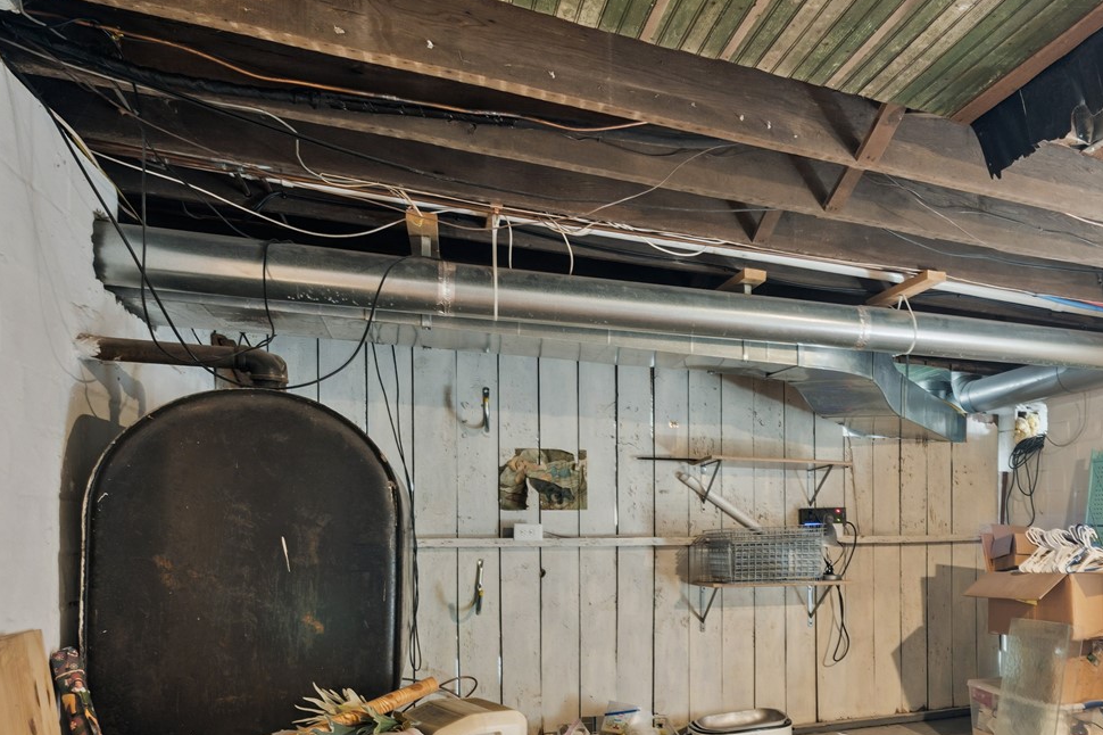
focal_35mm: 28
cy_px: 544
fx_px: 858
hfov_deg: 59.5
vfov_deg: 44.9
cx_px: 907
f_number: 10
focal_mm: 16
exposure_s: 3.2
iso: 400
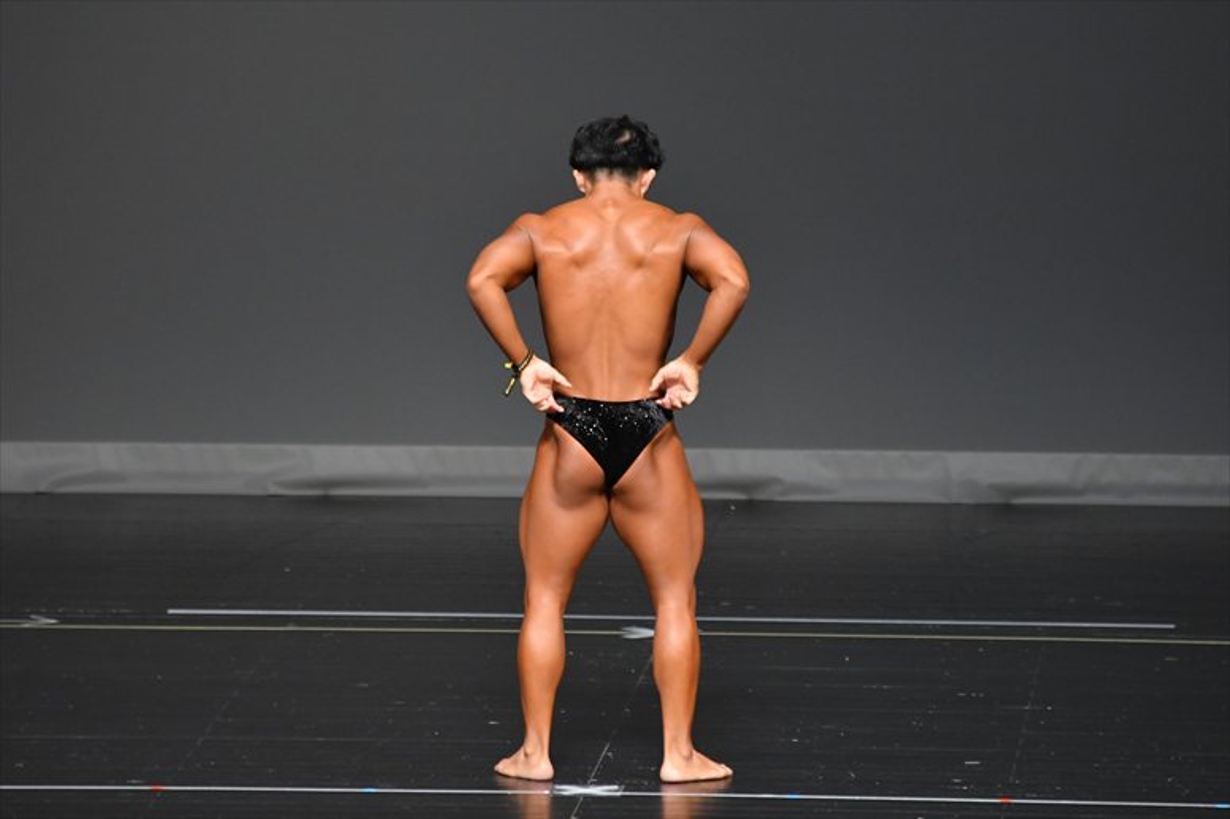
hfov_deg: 5.5
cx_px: 615
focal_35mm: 375
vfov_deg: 3.7
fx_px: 12806
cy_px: 410
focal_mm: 250
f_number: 5.6
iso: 2500
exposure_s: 1/400
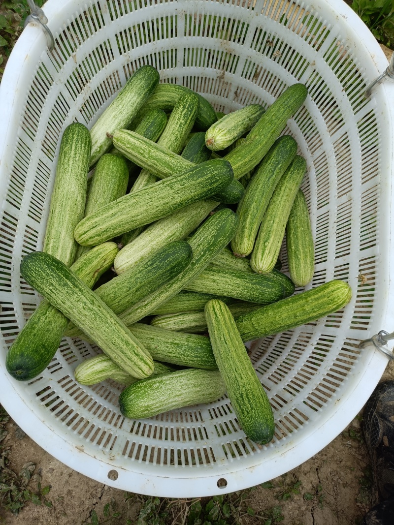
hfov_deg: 54.9
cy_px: 262
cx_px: 197
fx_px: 379
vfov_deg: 69.4
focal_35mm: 25
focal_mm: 4.7
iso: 100
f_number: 1.7
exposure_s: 1/306
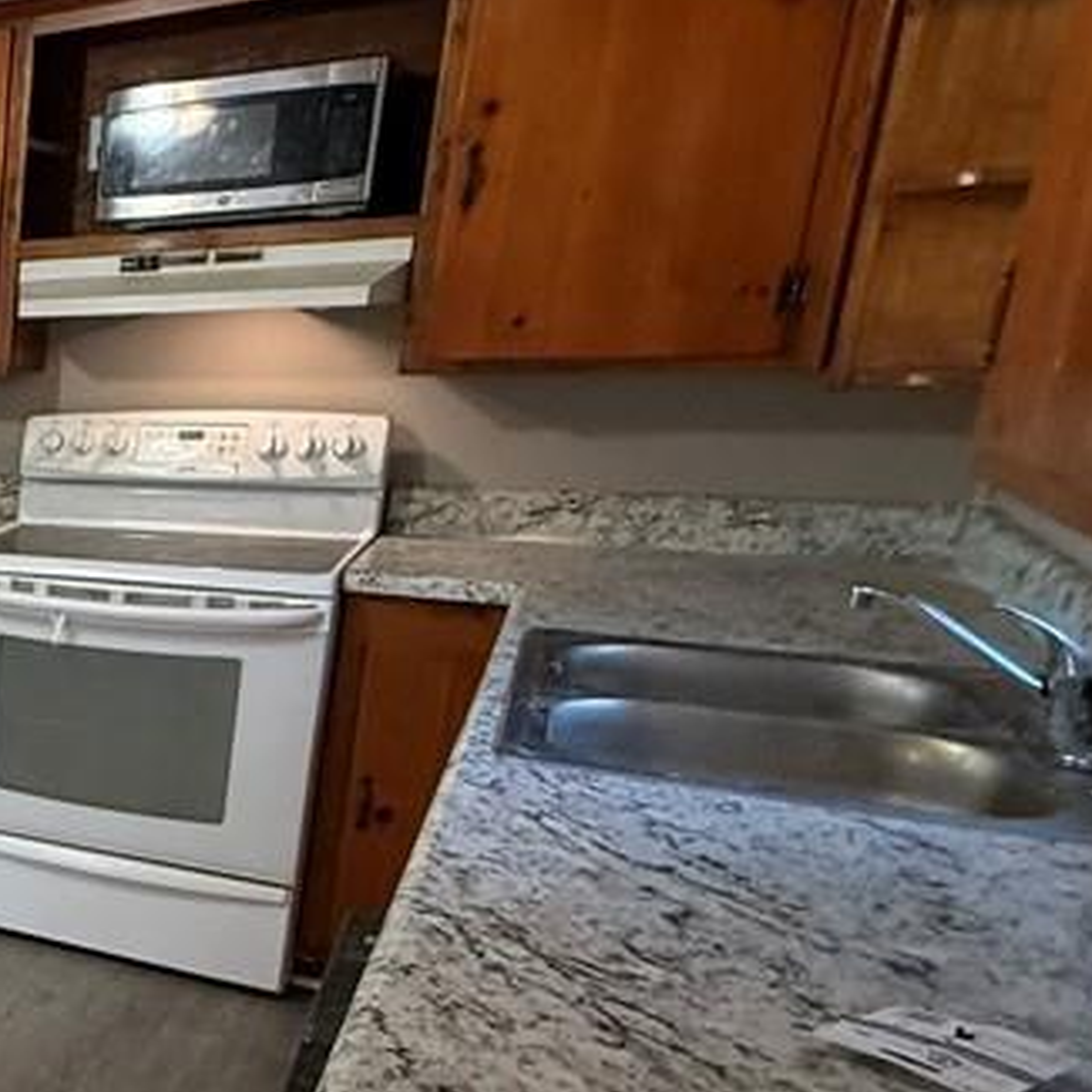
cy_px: 689
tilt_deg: -14.1
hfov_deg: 27.0
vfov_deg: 42.5
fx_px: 1392
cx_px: -612
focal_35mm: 39
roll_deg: +2.2
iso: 320
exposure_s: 1/120
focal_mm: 2.22
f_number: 2.2
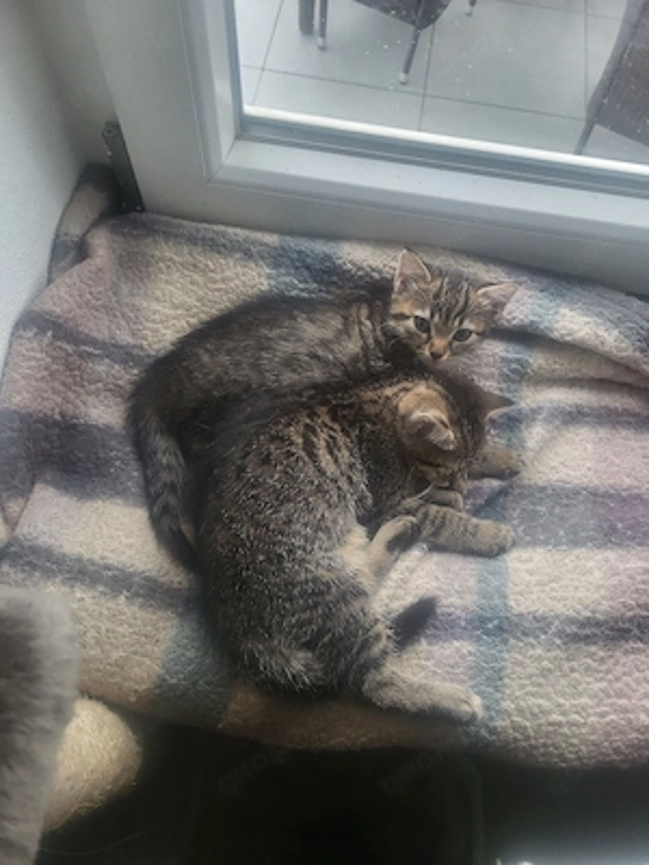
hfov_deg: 53.1
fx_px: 650
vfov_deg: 67.3
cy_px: 432
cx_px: 324
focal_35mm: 26
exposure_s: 1/50.3
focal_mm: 5.4
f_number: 1.8
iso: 160
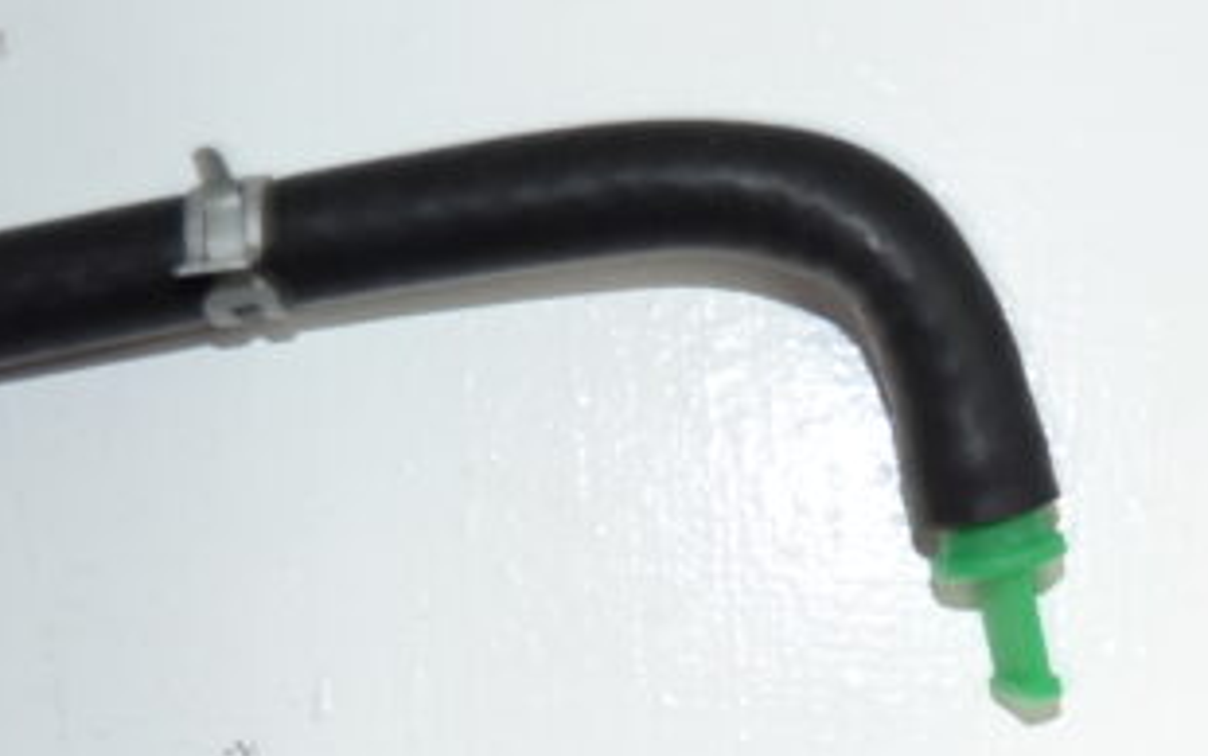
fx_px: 2997
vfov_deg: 14.3
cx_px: 910
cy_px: 635
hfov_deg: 22.6
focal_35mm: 91
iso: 200
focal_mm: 30
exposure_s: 1/15
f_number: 4.2
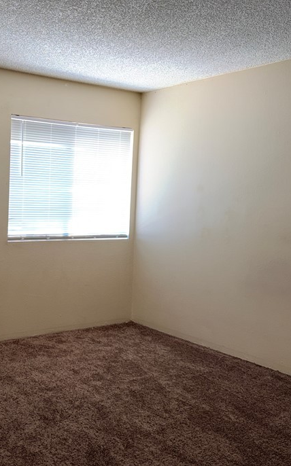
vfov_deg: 51.5
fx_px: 483
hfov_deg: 31.9
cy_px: 217
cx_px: 29
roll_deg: -1.8
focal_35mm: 38
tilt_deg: -2.5
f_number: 1.78
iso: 64
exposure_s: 1/26
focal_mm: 6.76
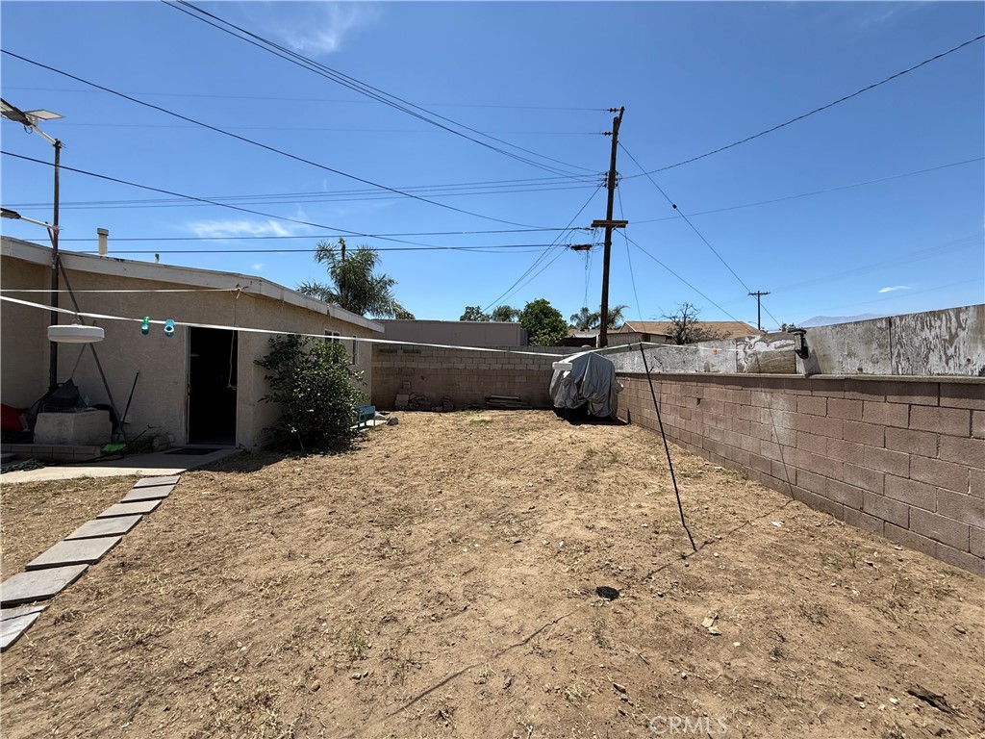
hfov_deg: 102.1
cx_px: 492
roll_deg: -0.9
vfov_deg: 85.7
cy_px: 370
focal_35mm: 14
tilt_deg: -1.0
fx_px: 398
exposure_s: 1/1901
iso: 50
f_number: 2.2
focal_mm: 2.22
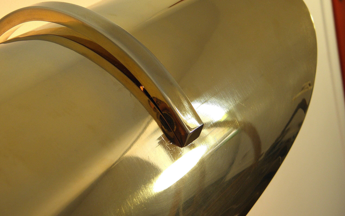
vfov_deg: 27.4
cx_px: 172
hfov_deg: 42.6
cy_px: 102
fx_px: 442
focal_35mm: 47
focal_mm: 7.9
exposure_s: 1/40
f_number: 3.9
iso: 100
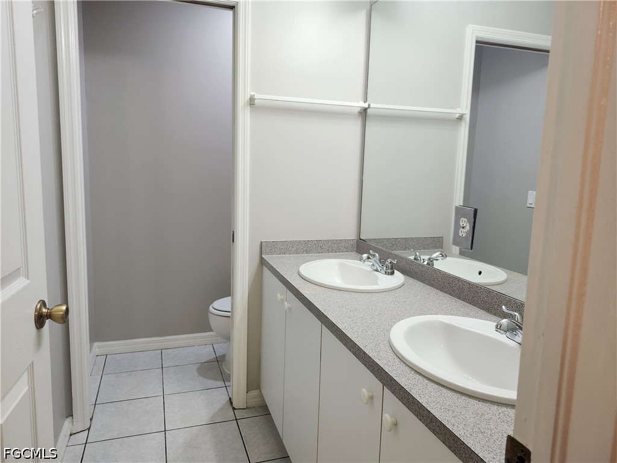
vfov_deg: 58.9
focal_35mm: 23
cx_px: 308
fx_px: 410
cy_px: 232
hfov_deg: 73.9
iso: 200
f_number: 1.8
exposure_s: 1/120
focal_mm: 5.54
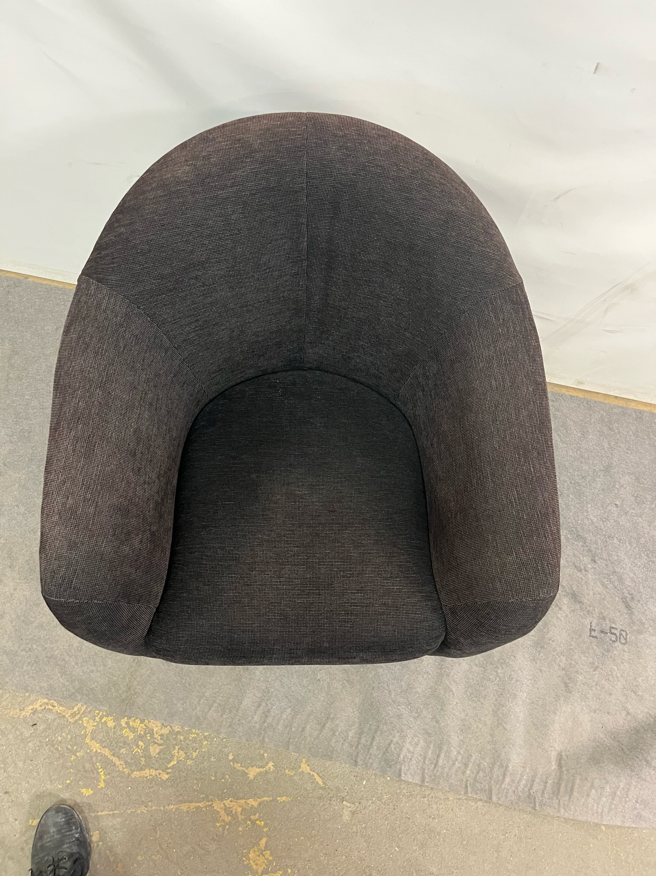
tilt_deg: -65.8
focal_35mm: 26
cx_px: 328
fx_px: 657
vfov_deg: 67.3
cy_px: 438
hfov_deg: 53.0
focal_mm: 5.1
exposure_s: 1/50
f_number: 1.6
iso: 400
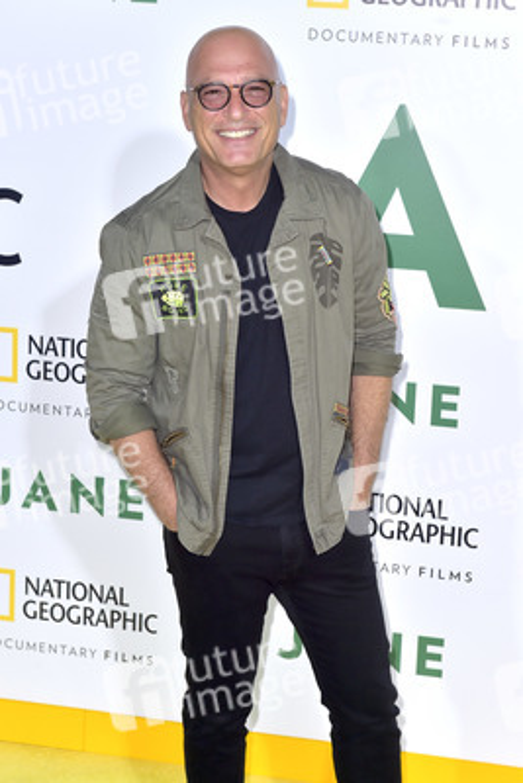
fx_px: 1437
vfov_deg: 30.5
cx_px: 262
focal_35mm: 66
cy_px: 392
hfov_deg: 20.6
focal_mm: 66
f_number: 6.3
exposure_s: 1/320
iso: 500
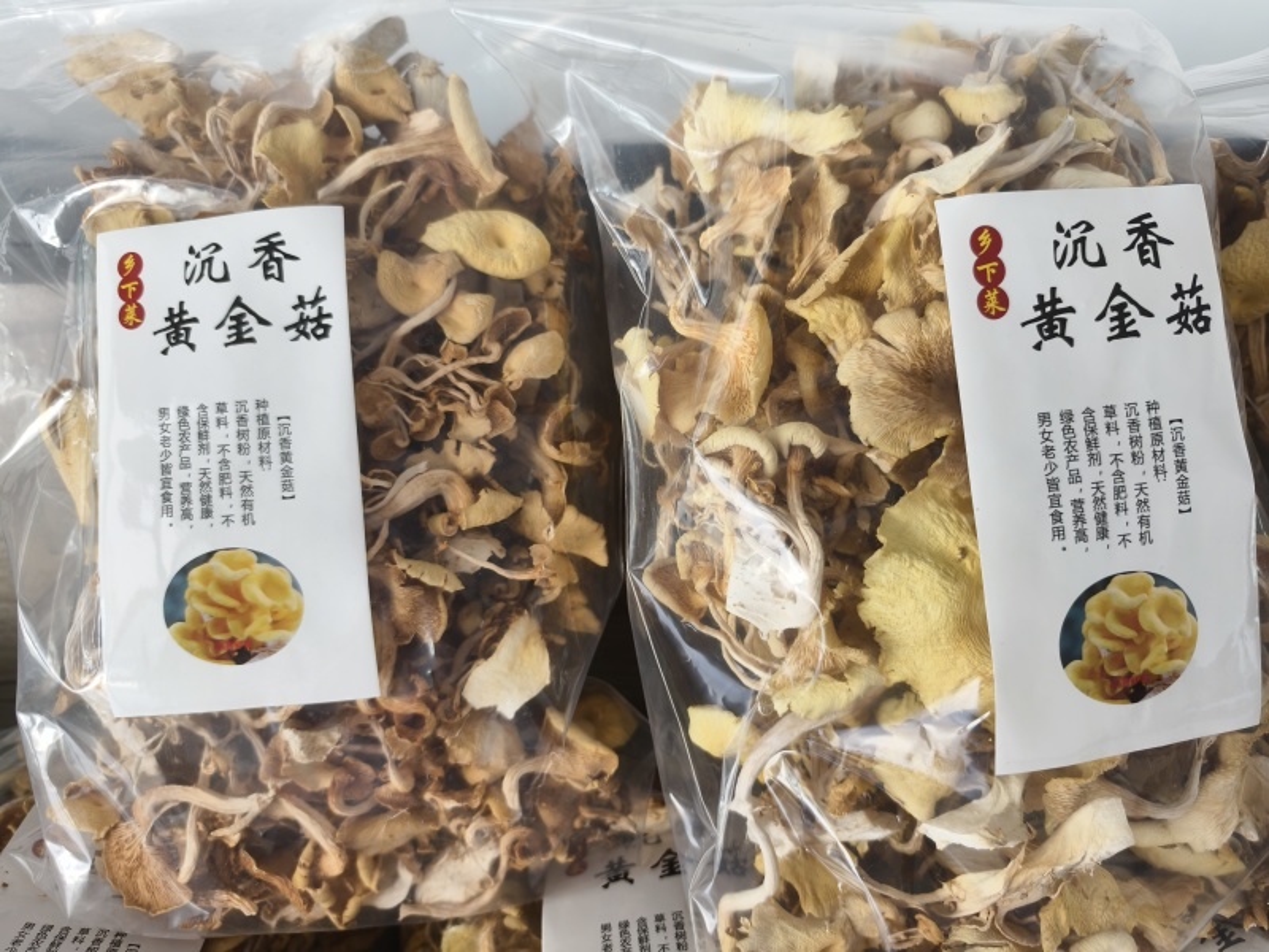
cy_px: 476
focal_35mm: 23
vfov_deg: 58.9
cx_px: 634
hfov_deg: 73.9
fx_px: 843
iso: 215
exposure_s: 1/100
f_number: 1.57
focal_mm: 5.6
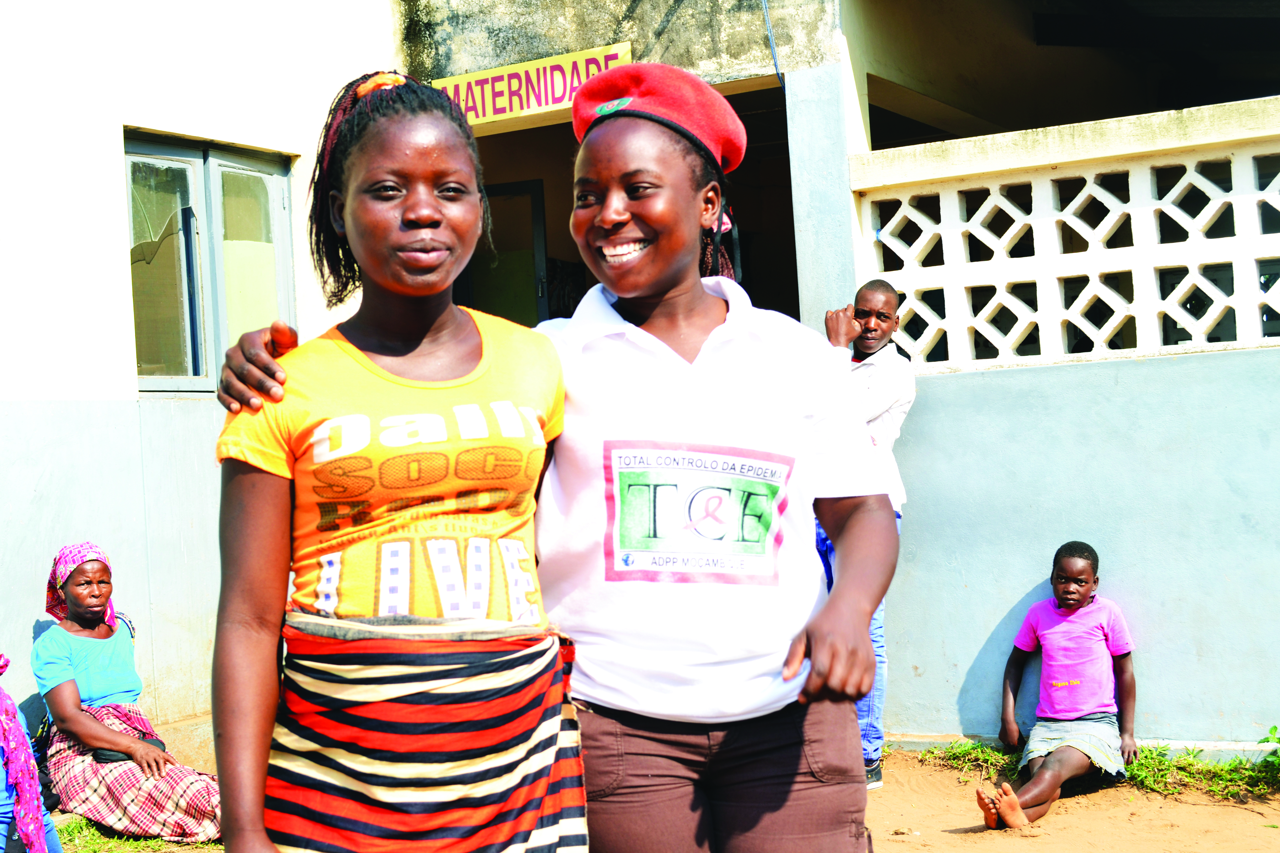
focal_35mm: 48
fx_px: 1707
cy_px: 426
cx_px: 640
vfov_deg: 28.1
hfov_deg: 41.1
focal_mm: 32
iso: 100
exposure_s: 1/80
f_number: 7.1
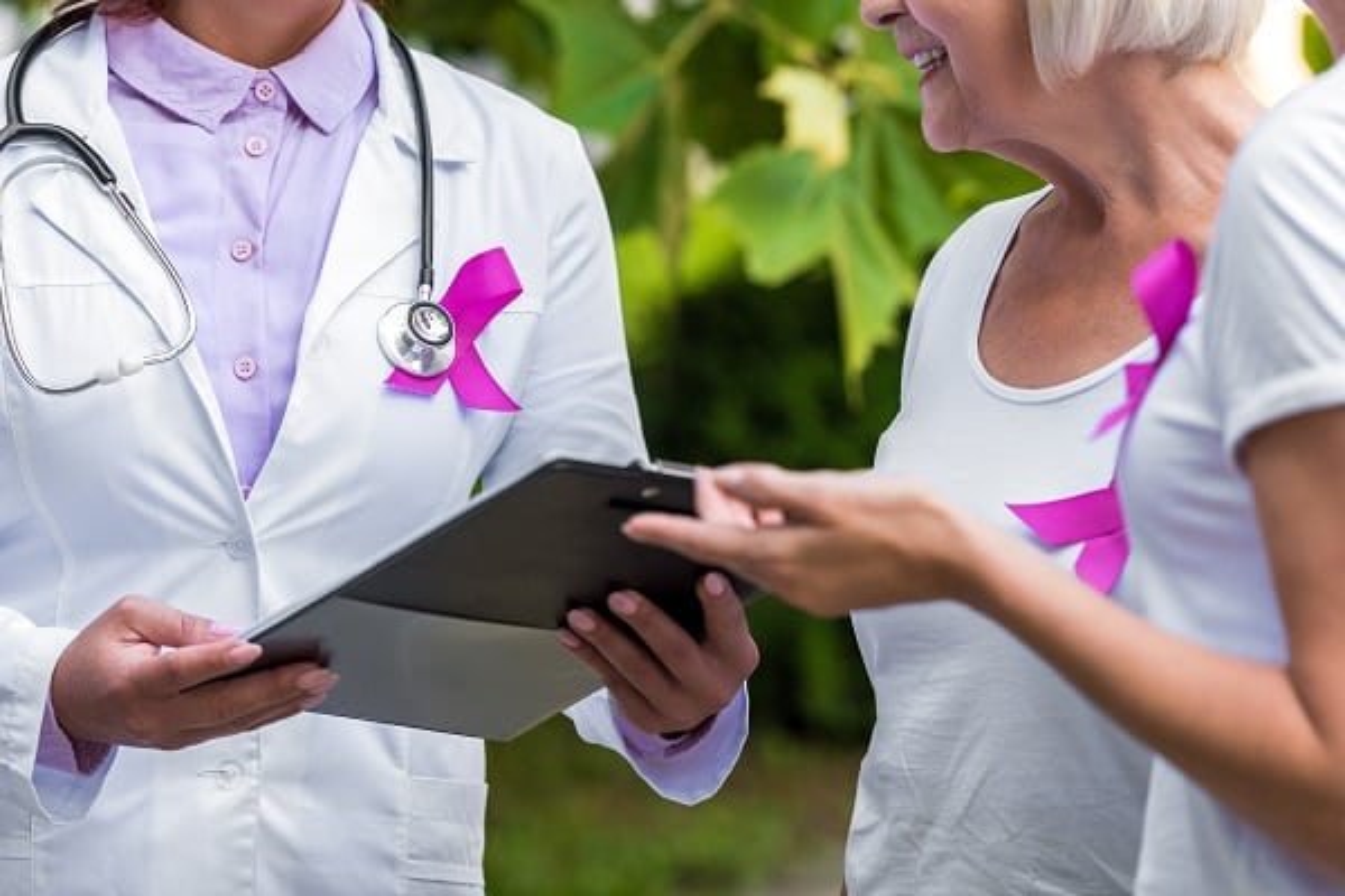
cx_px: 672
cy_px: 448
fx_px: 5977
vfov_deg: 8.6
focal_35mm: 160
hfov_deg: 12.8
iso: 400
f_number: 4.5
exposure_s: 1/800
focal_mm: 160
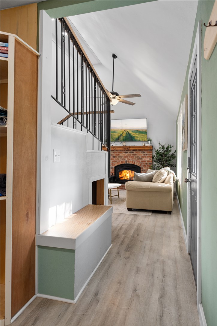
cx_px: 108
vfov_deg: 73.7
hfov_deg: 53.1
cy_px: 163
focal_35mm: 24
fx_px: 217
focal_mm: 24
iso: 640
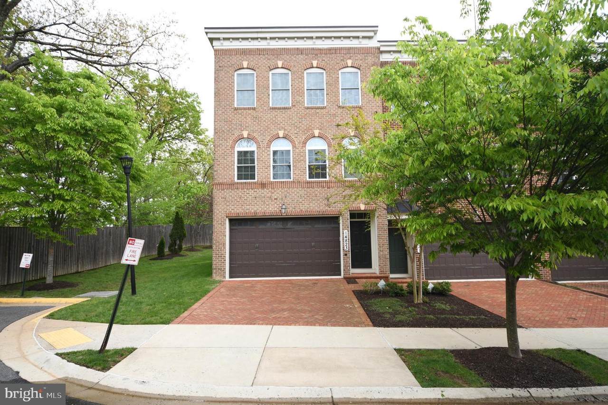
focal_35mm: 21
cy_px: 202
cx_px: 304
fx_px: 354
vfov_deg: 59.4
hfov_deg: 81.2
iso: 64
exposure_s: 1/160
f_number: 4.5
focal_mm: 14
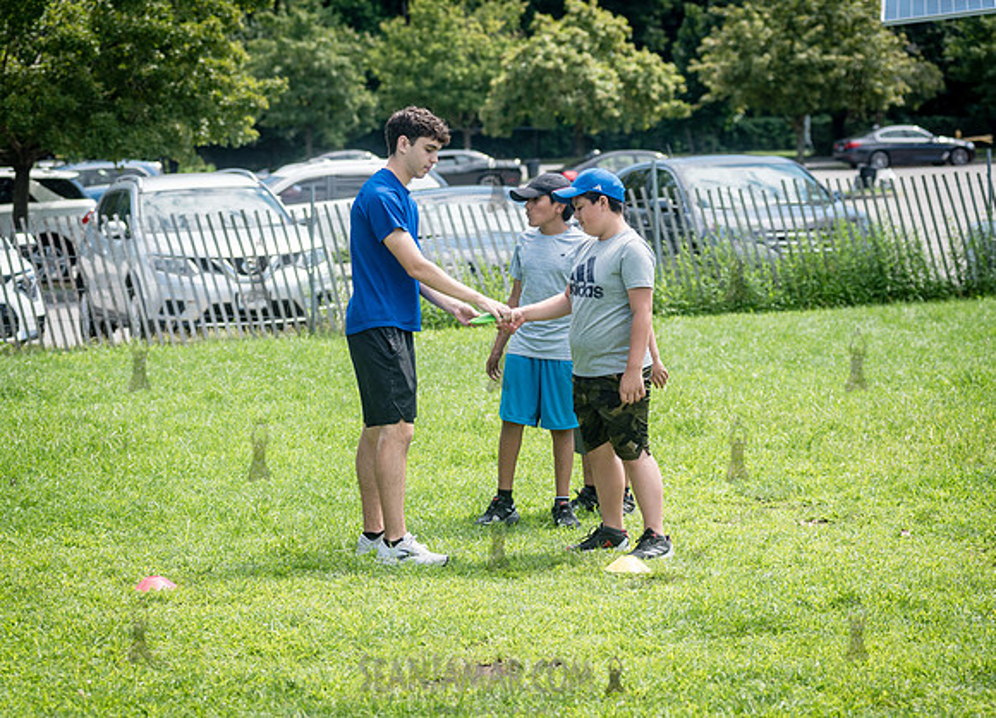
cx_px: 461
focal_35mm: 105
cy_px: 388
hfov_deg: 19.0
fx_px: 2970
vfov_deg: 13.8
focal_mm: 92
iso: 200
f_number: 4
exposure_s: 1/800
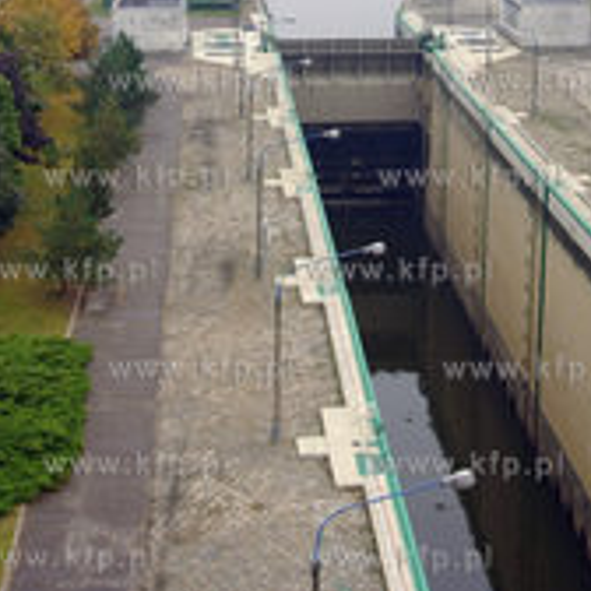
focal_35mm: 73
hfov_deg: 23.7
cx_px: 324
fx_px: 1410
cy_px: 130
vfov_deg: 23.4
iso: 100
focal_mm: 24
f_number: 5.6
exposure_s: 1/125
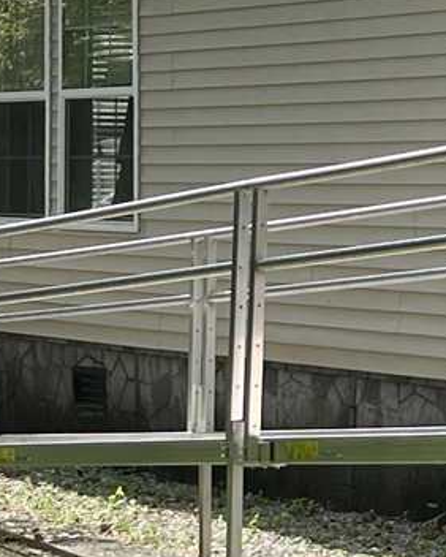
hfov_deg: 8.7
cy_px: 92
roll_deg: +0.4
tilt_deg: +0.4
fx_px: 2737
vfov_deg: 11.6
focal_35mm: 166
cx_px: 963
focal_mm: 5.1
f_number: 1.6
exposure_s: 1/1372
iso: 50
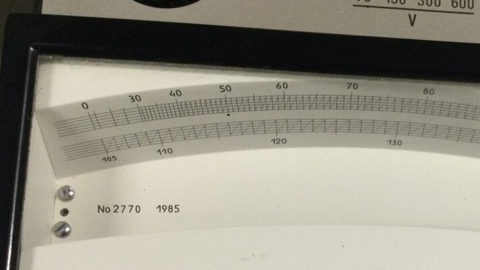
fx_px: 789
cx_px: 396
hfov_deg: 32.7
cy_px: 272
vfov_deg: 18.9
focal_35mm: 62
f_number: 2.4
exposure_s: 1/33
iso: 125
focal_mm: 3.3
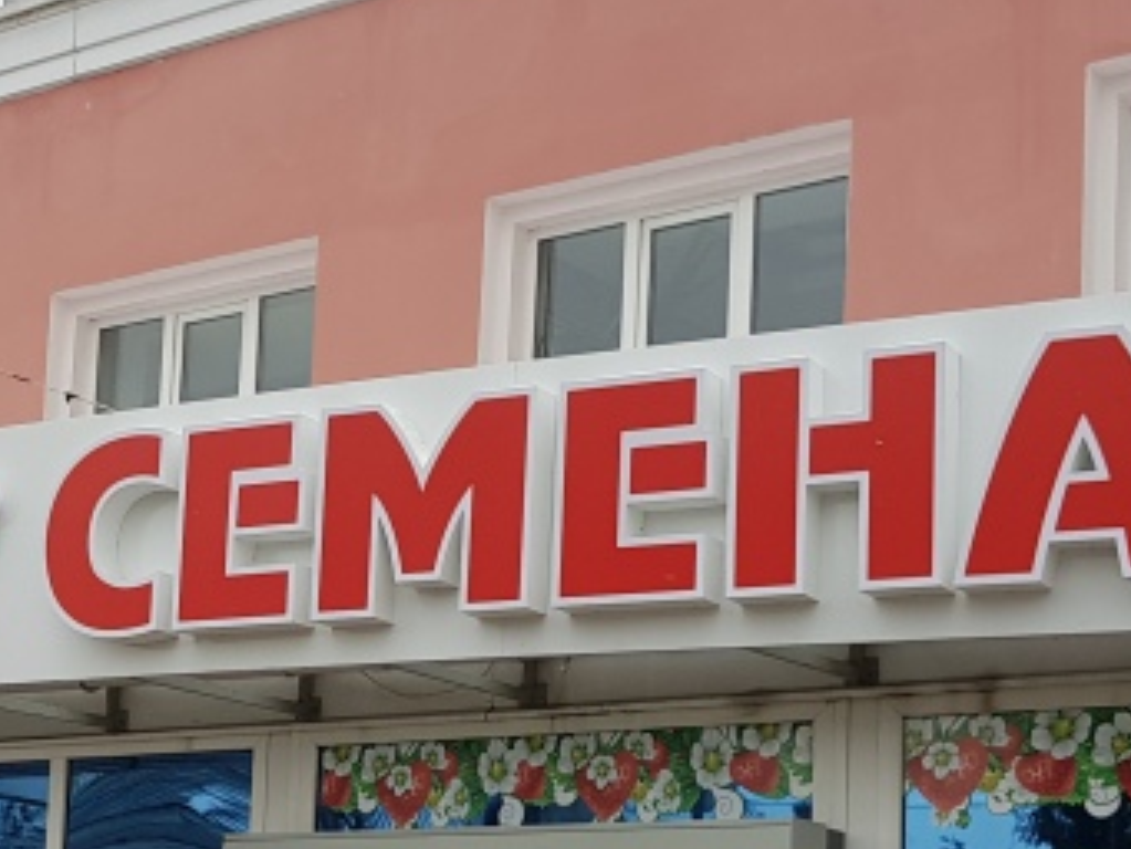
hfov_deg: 24.7
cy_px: 753
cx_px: 285
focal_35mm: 78
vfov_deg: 18.6
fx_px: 2549
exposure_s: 1/176
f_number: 1.7
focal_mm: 4.2
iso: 40
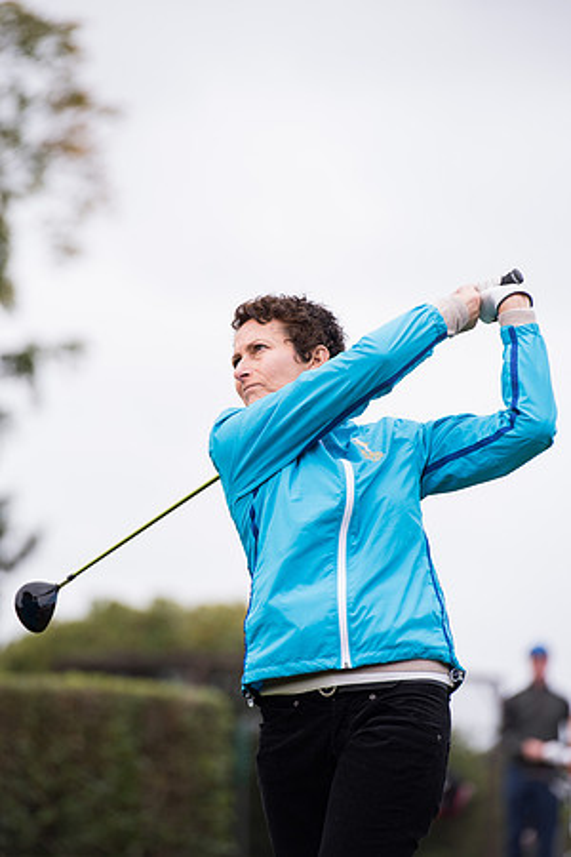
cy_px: 428
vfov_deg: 10.3
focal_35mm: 200
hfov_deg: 6.9
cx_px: 286
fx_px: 4758
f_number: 4
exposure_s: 1/1000
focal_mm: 200
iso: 400
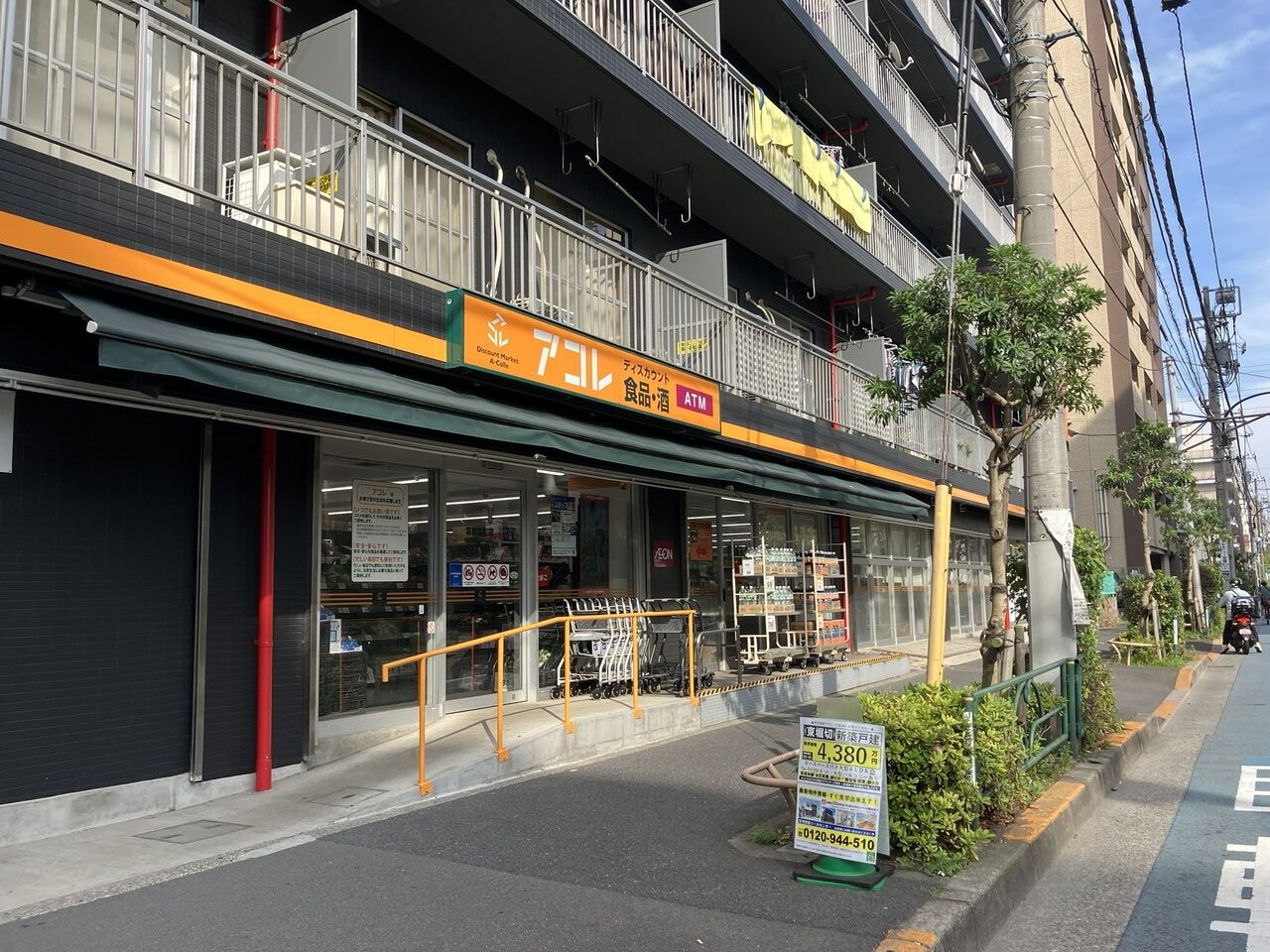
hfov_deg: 63.4
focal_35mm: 28
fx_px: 1027
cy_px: 476
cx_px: 635
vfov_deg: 49.7
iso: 32
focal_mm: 3.99
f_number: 1.8
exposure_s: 1/736
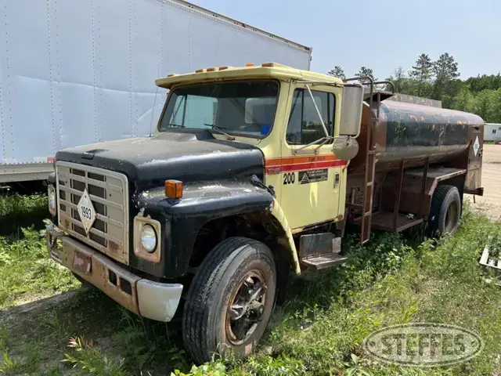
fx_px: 376
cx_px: 250
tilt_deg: -8.9
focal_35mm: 26
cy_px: 188
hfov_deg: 67.3
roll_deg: -2.6
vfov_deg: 53.1
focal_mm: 5.7
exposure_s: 1/2252
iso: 50
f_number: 1.5
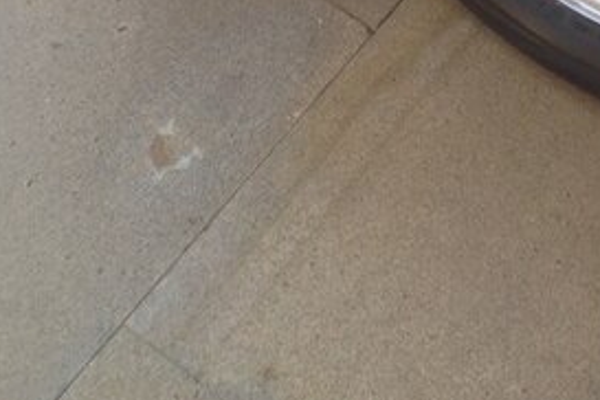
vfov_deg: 14.9
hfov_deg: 22.8
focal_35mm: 88
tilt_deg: -53.2
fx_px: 1467
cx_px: 470
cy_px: -115
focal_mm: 4.28
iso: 50
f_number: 2.4
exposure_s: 1/221
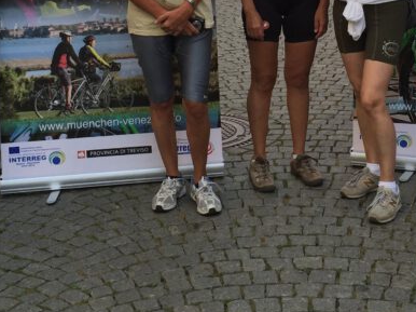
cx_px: 255
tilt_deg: -7.1
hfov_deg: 25.3
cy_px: -23
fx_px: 925
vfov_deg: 18.5
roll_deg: -0.7
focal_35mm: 77
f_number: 2.2
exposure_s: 1/465
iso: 32
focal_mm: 4.15
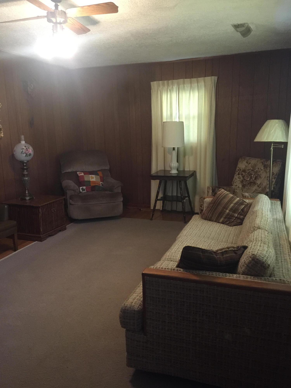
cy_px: 194
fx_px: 325
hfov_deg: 48.2
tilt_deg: -9.5
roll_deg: +0.7
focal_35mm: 29
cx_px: 146
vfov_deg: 61.7
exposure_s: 1/15
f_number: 2.2
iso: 125
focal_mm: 4.15
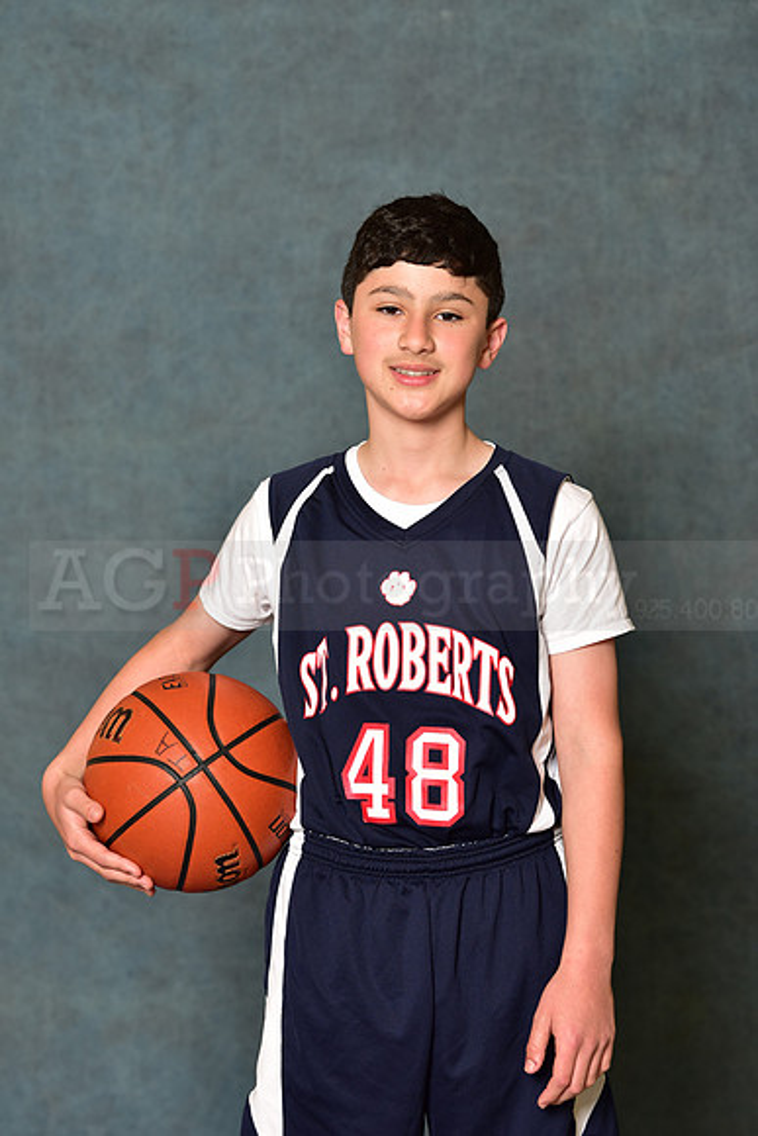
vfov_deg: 18.6
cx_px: 379
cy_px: 568
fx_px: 3472
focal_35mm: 110
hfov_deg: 12.5
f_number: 4.5
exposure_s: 1/200
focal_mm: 110
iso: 320
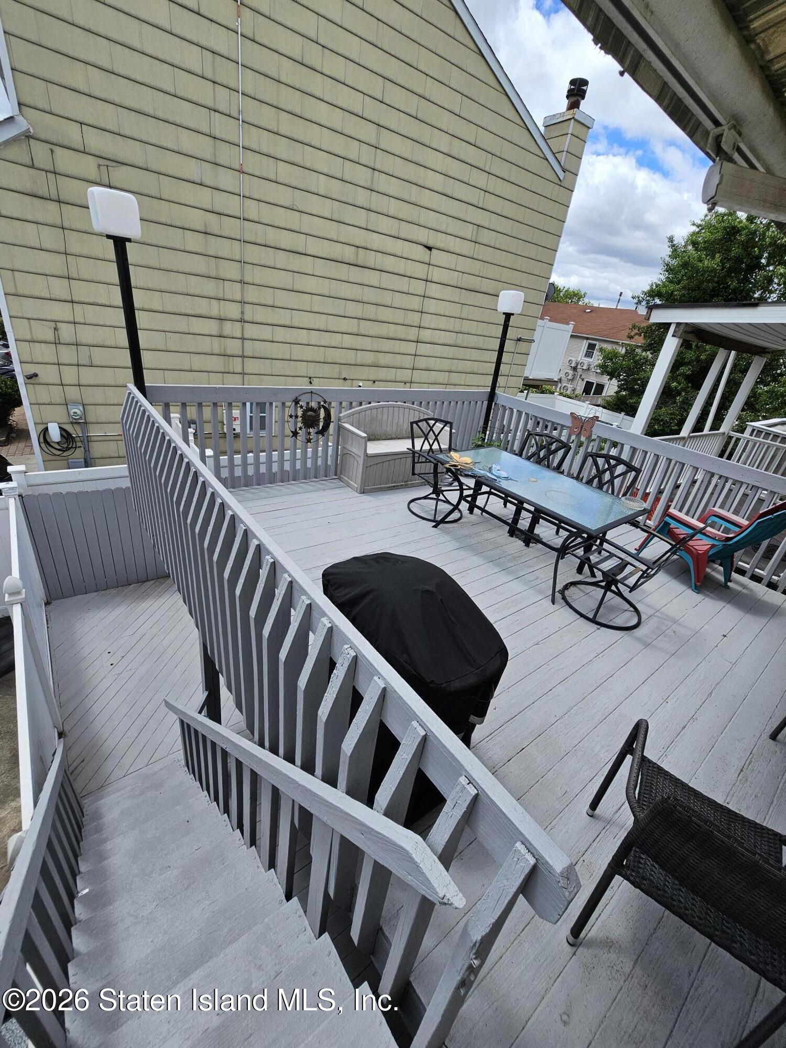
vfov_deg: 106.2
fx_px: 394
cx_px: 393
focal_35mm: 13
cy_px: 524
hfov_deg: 89.9
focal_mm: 2.2
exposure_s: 1/1718
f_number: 2.2
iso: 50
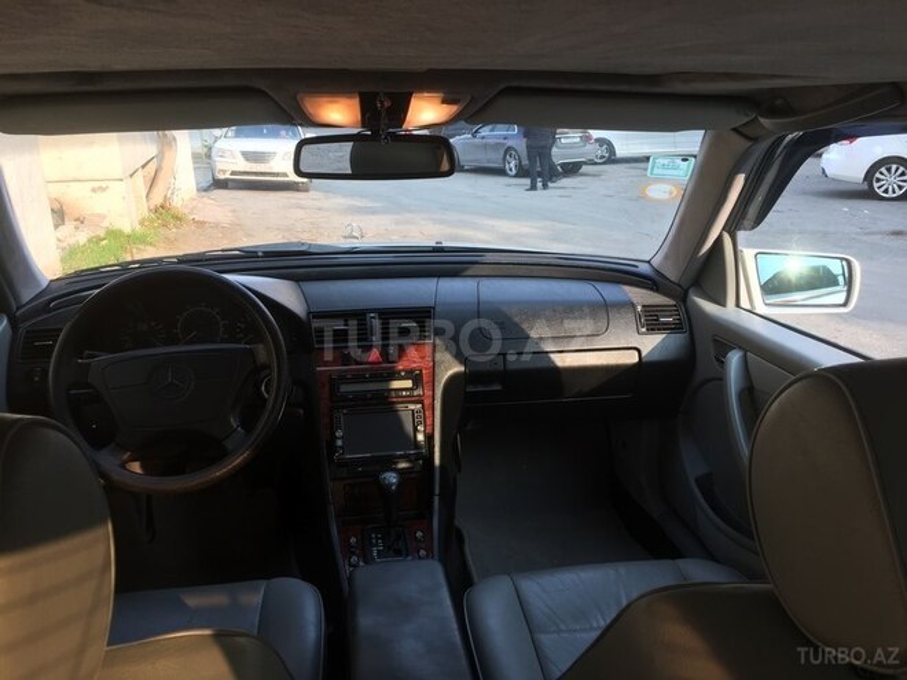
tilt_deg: -21.5
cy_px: 340
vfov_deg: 48.2
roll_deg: -0.4
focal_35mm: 29
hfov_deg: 61.7
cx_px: 454
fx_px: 760
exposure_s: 1/100
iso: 32
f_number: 2.2
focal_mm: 4.15
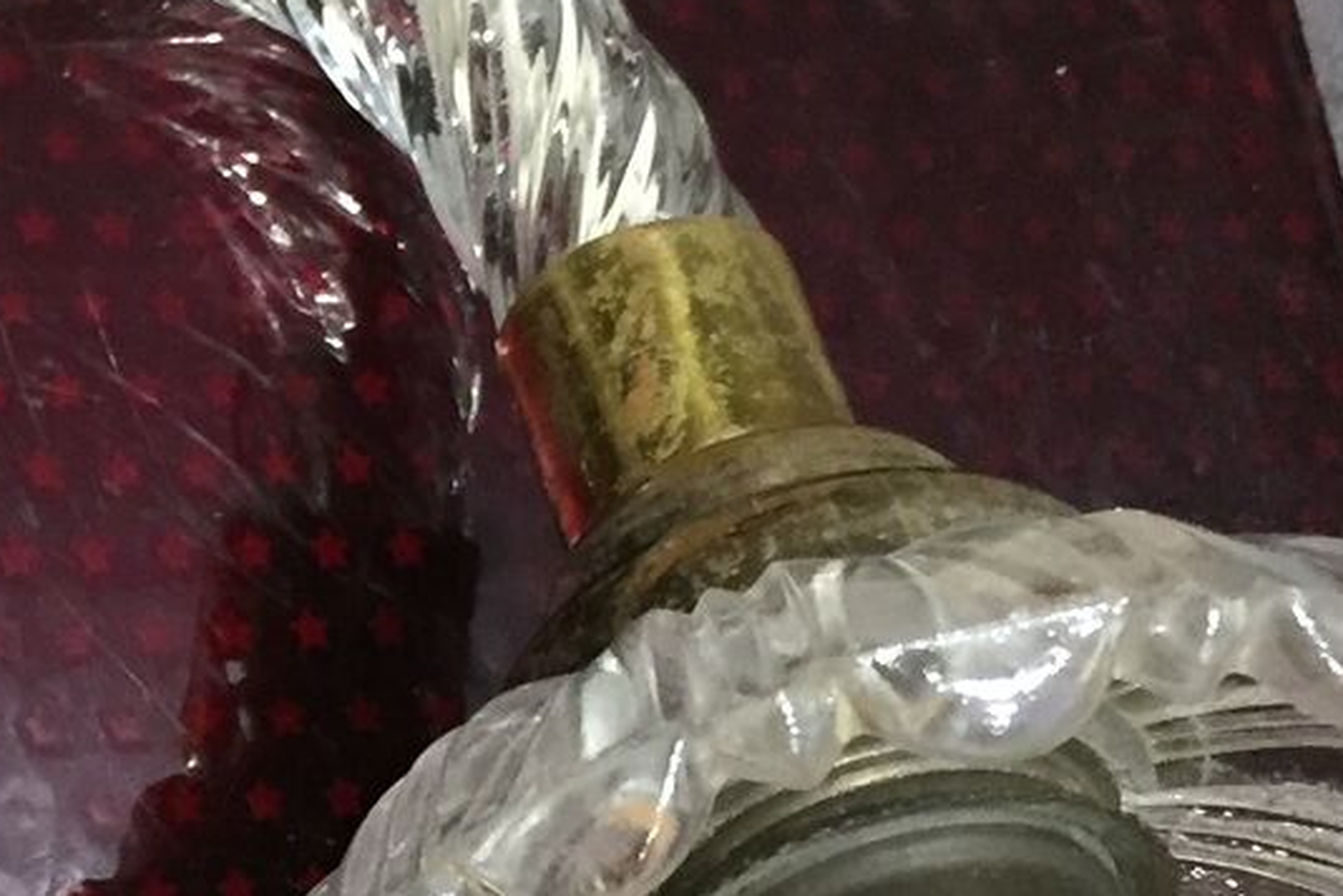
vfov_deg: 12.1
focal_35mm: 113
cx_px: -458
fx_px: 4215
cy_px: 652
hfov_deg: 16.9
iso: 320
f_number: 2.2
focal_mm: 4.15
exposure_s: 1/33
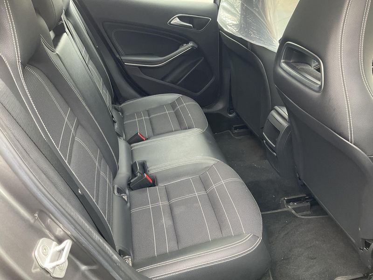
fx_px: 312
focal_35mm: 29
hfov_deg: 61.7
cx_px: 186
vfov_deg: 48.2
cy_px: 140
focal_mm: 3
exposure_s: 1/60
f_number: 1.8
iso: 64
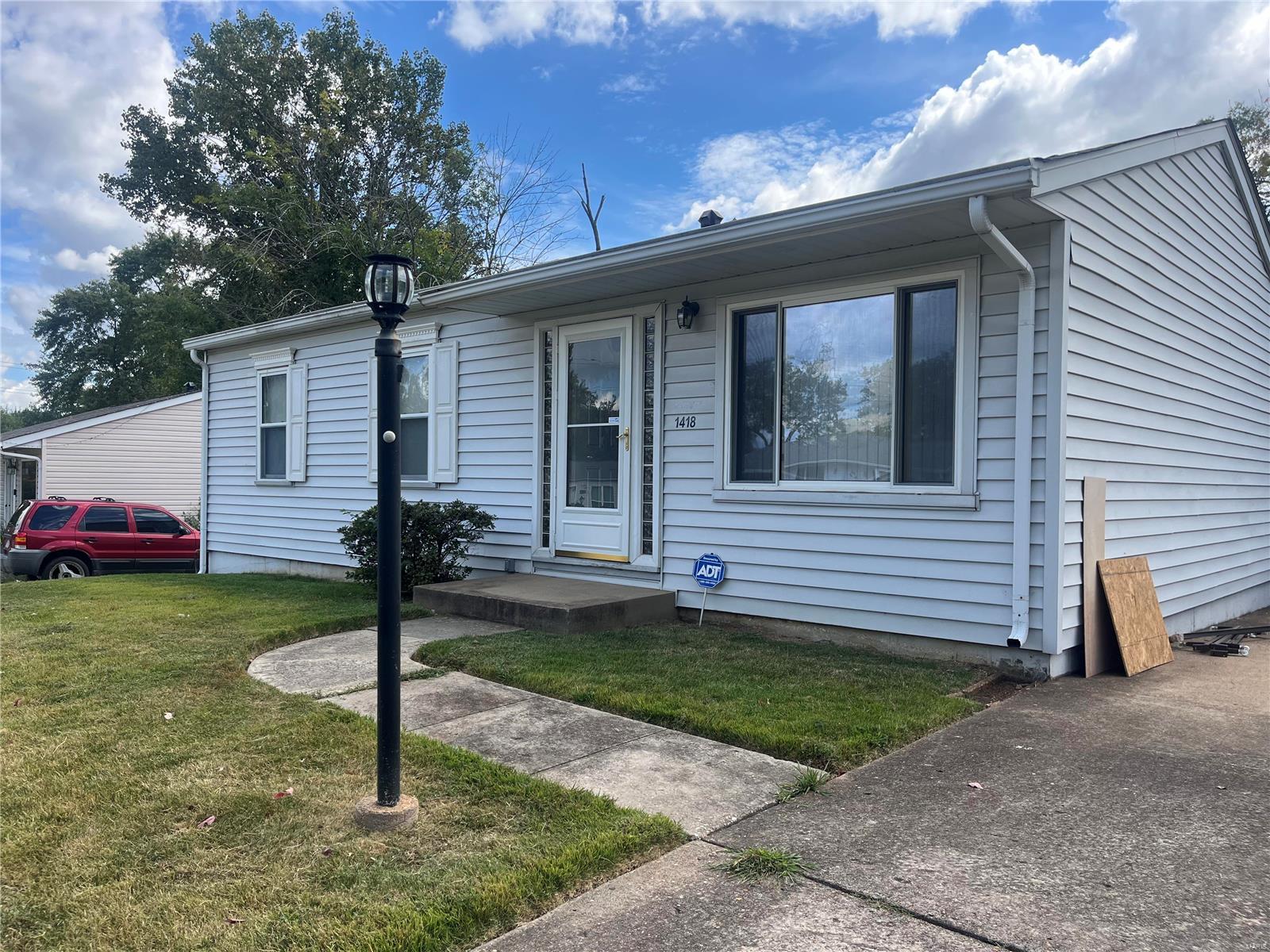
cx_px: 635
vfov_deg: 53.1
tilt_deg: -0.9
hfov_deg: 67.3
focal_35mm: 26
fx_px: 954
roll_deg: -0.6
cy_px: 476
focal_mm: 5.1
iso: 50
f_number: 1.6
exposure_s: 1/1600
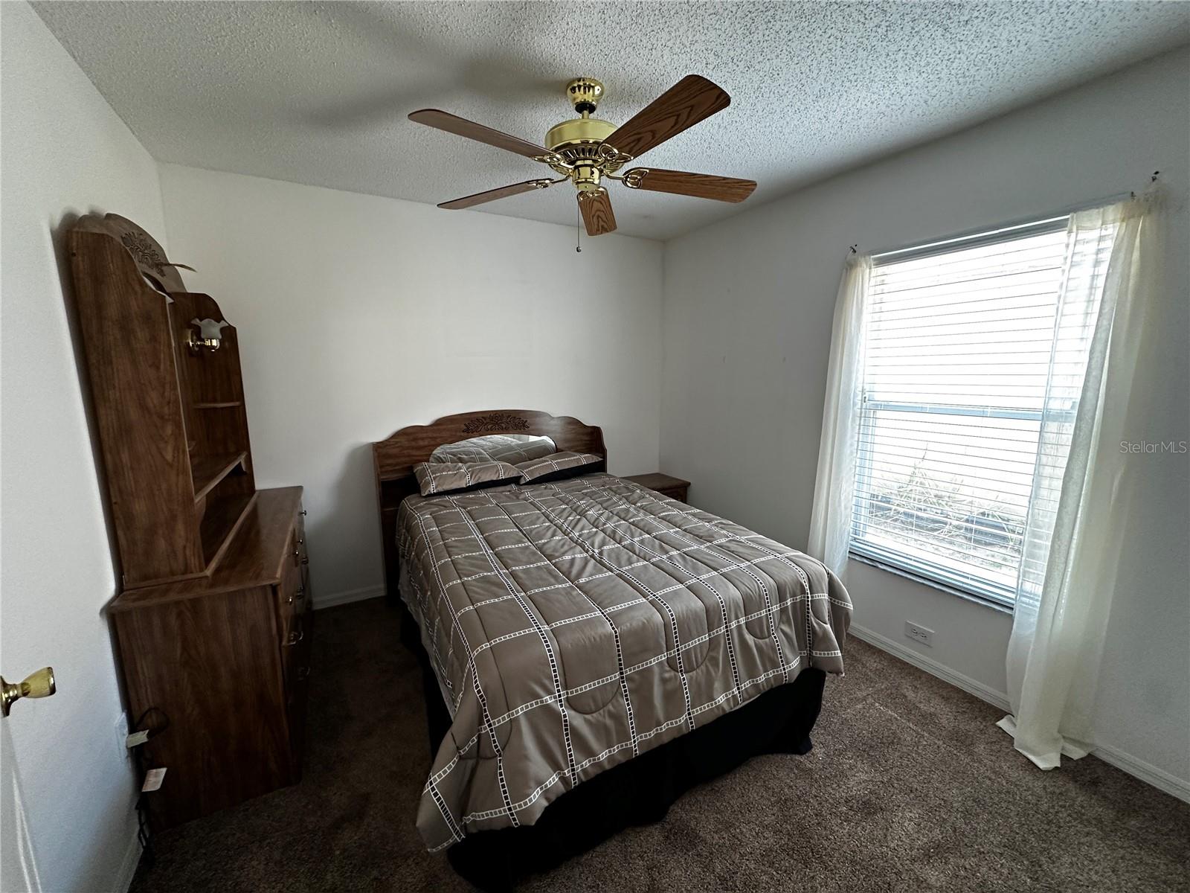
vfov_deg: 85.7
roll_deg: +0.3
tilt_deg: -9.6
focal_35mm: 14
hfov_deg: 102.1
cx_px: 595
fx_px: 481
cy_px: 446
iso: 250
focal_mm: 2.22
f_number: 2.2
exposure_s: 1/60
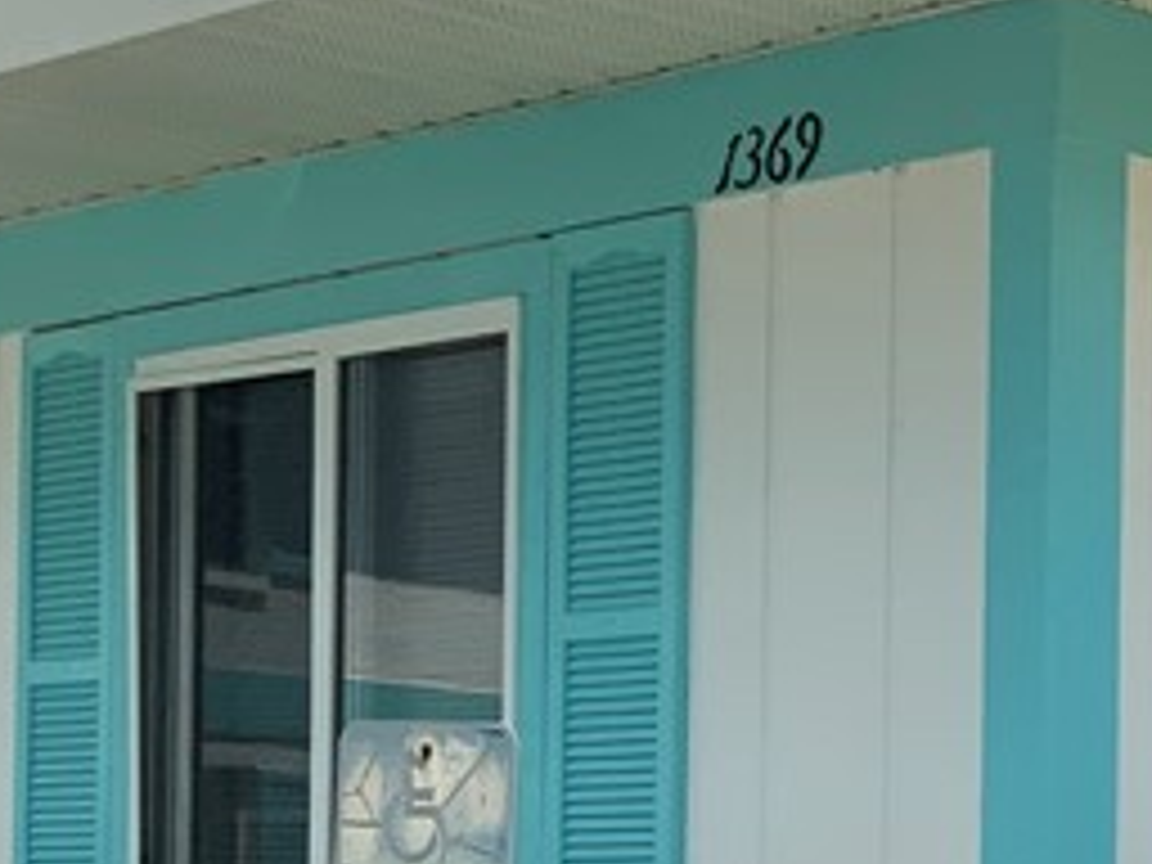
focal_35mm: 116
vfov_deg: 12.5
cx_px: 1300
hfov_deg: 16.4
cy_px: 1040
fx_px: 3860
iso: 16
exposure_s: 1/2058
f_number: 1.8
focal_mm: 3
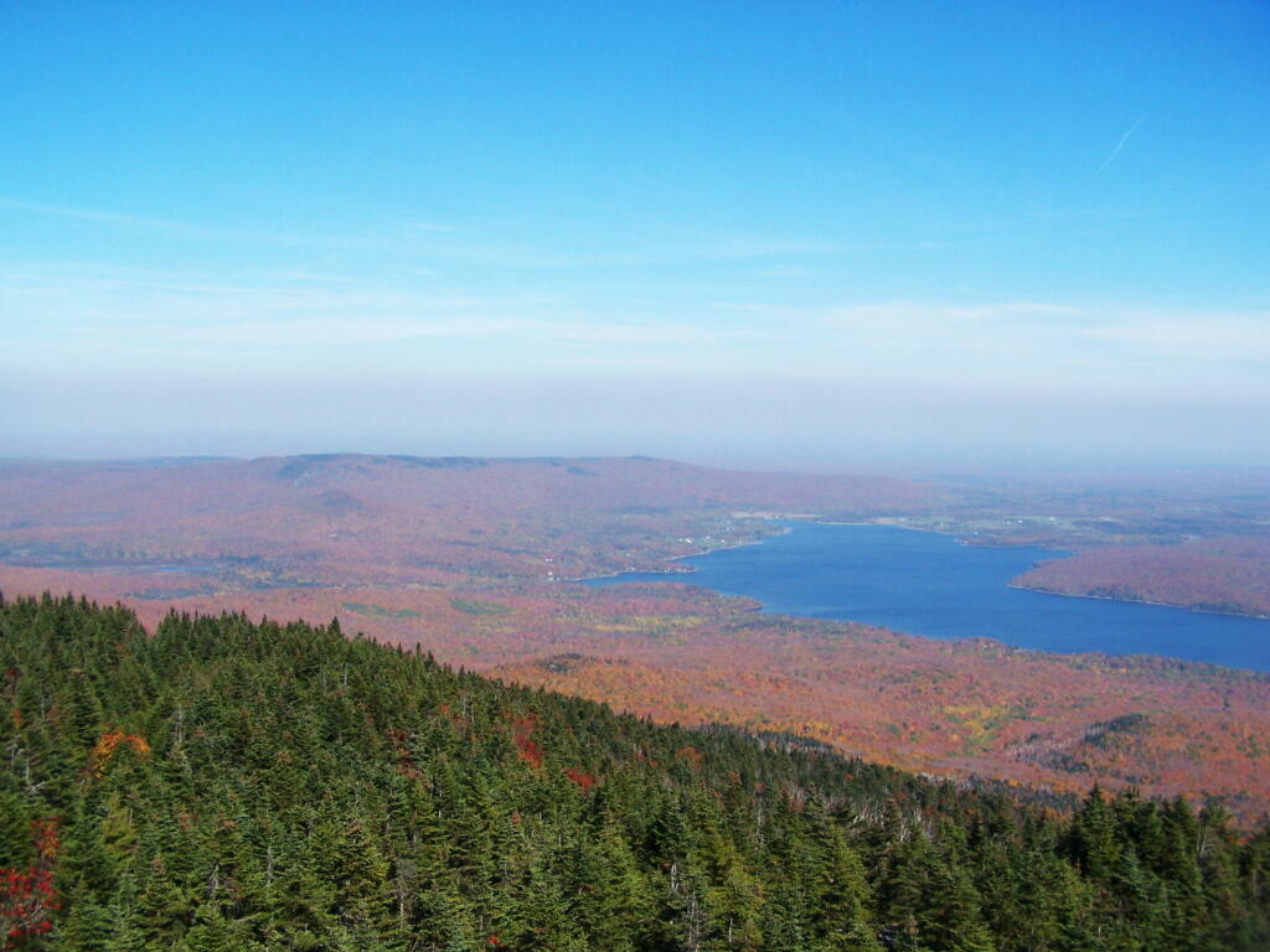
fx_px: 1394
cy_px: 476
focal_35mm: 38
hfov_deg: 49.0
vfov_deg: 37.7
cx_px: 635
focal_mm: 6.3
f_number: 4
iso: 80
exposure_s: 1/1000
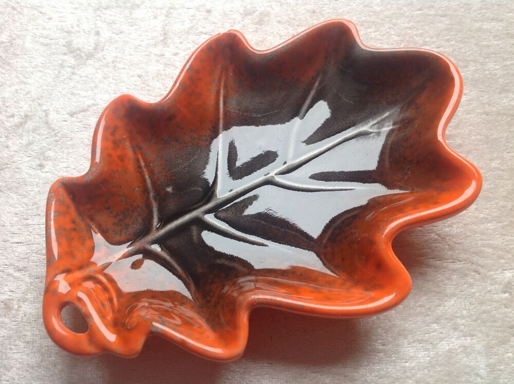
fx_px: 519
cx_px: 257
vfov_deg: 40.6
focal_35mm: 35
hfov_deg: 52.7
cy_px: 192
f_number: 2.4
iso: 50
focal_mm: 4.28
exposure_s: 1/40
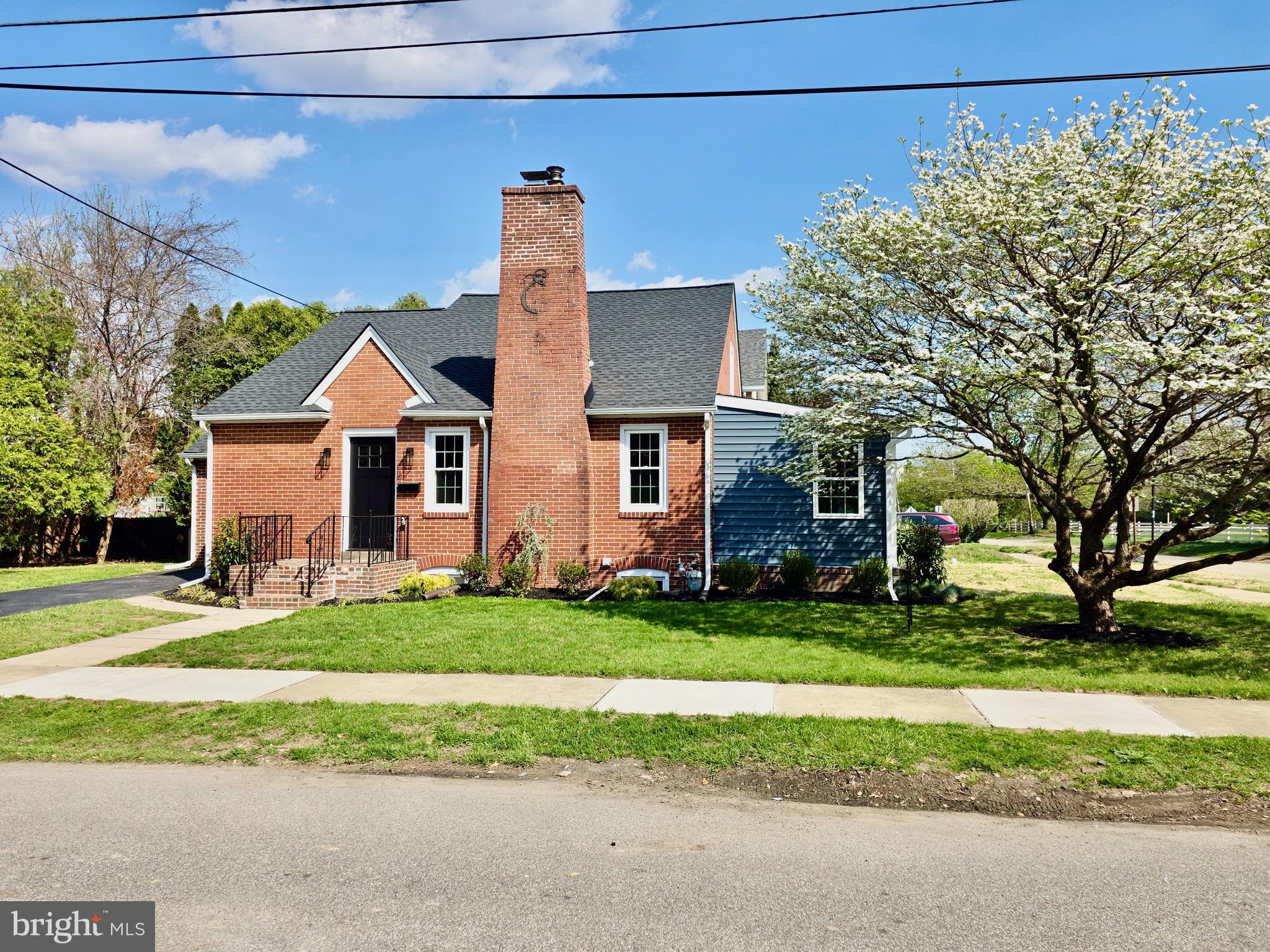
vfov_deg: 58.9
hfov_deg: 73.9
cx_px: 635
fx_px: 844
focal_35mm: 23
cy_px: 476
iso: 80
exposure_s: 1/6809
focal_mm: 6.25
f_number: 1.7
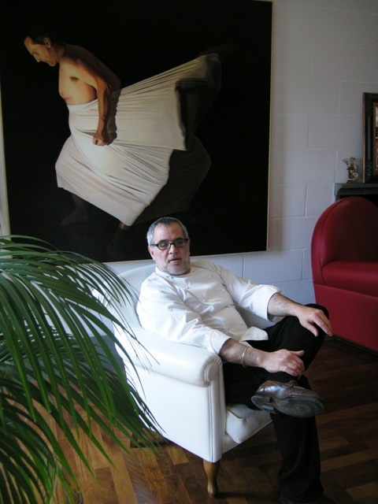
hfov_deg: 39.7
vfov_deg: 51.4
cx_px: 189
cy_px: 252
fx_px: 524
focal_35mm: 36
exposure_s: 1/125
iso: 167
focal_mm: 7.5
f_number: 2.7
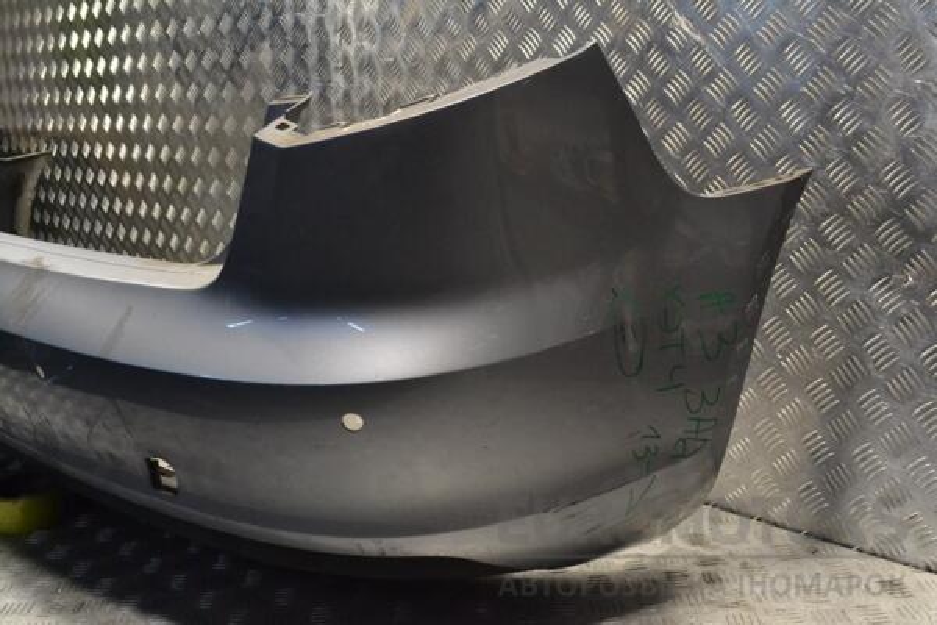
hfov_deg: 53.1
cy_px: 312
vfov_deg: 36.9
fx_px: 937
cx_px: 468
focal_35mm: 36
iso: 3200
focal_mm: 24
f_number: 9
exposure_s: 1/250
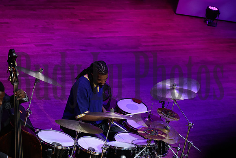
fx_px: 1311
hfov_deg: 10.3
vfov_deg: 6.9
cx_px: 118
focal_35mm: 200
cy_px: 79
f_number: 6.3
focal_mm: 200
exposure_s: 1/500
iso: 5000
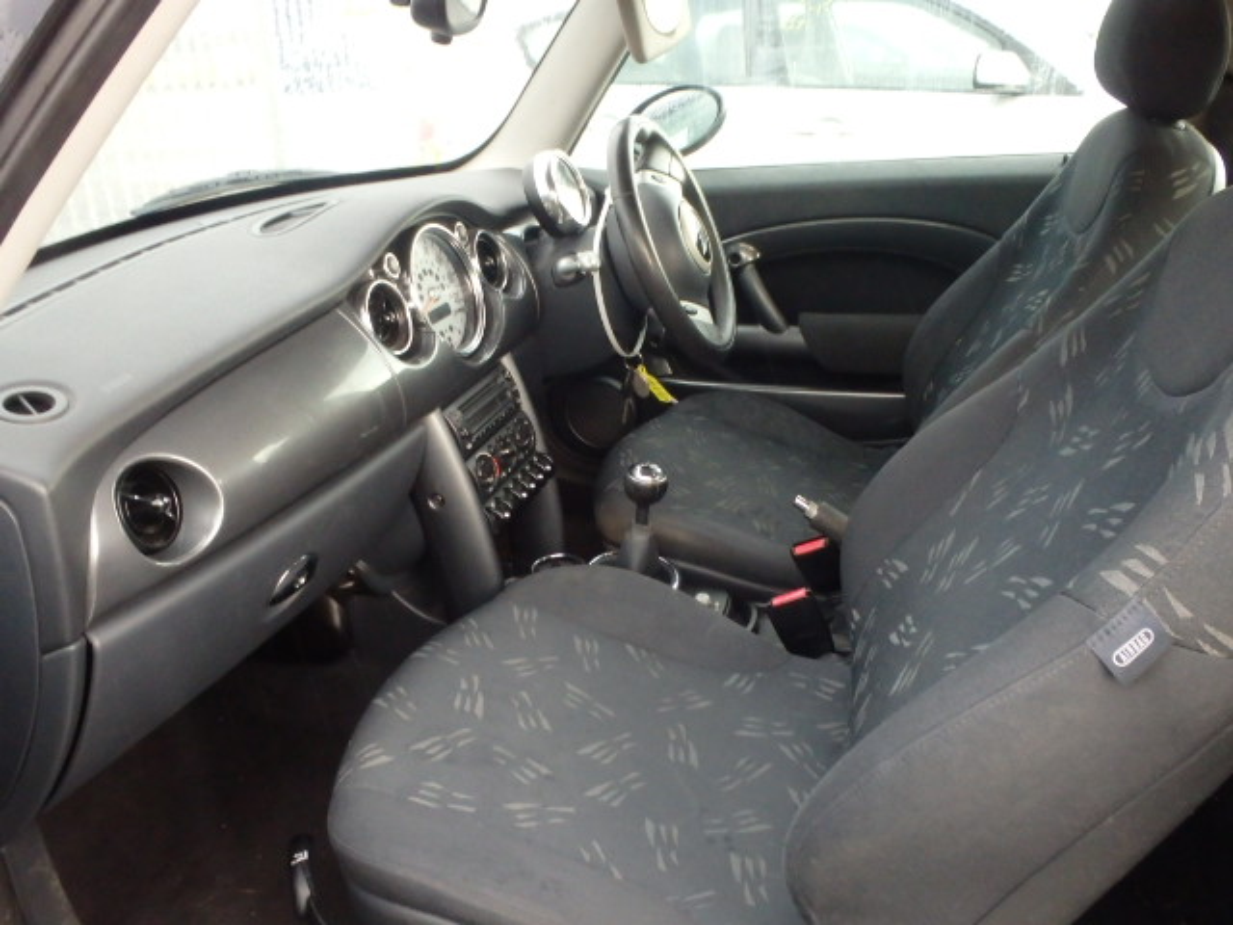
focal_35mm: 28
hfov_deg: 63.4
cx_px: 616
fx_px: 997
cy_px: 462
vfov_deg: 49.7
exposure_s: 1/30
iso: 1000
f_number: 3.9
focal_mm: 5
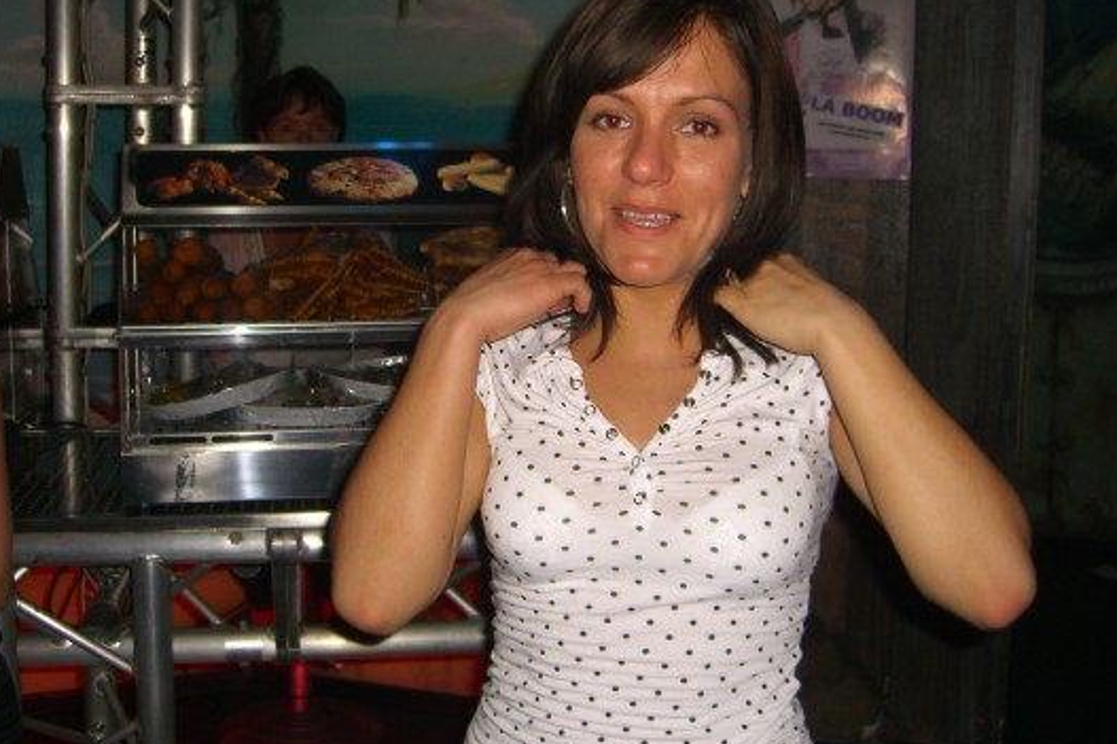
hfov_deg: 43.6
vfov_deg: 29.8
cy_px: 299
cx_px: 504
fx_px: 1396
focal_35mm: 45
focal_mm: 7.9
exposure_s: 1/60
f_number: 2.8
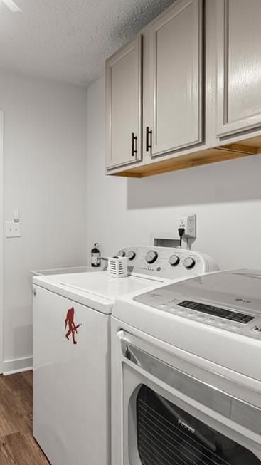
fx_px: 297
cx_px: 39
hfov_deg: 44.2
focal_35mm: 24
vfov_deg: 76.0
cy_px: 234
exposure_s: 1/6
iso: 800
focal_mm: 14.7
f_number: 7.1
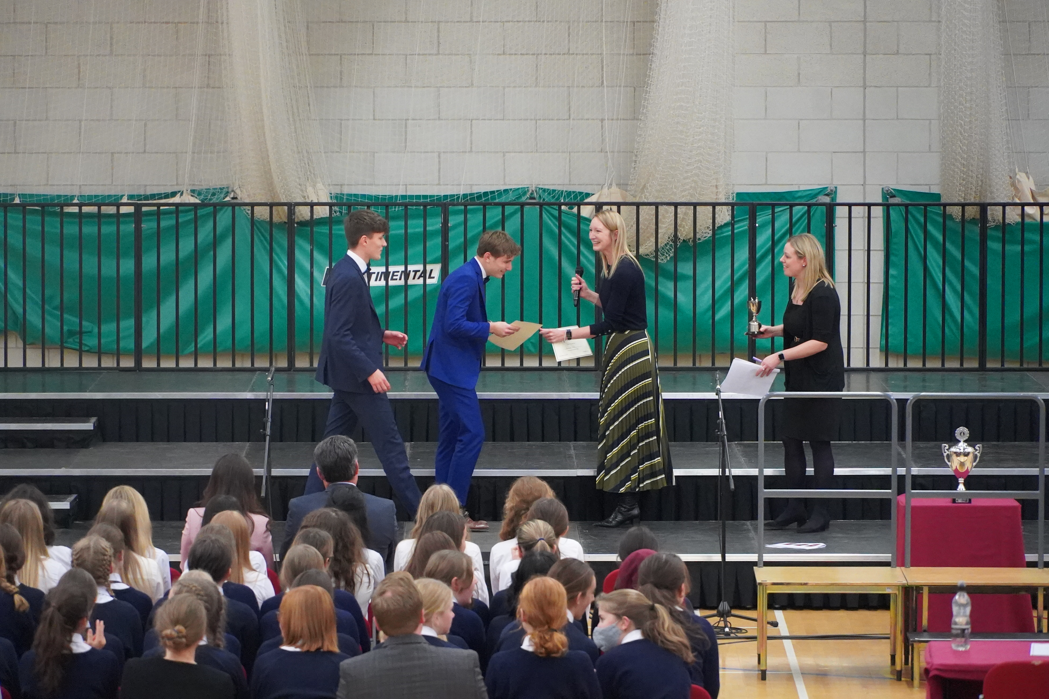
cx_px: 524
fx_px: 5886
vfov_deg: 6.8
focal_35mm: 202
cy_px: 350
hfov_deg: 10.2
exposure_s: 1/250
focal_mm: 135
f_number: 5.6
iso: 10000
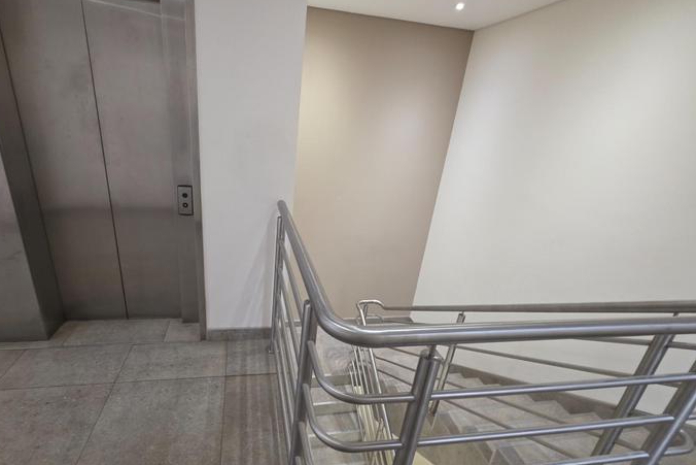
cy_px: 247
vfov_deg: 73.7
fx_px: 309
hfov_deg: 96.2
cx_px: 302
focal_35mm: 16
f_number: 1.9
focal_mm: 2.2
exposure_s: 1/50
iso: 400
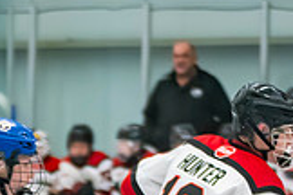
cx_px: 148
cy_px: 366
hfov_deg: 4.0
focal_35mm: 521
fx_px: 4240
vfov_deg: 2.6
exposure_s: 1/640
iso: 1250
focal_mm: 85
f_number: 2.8
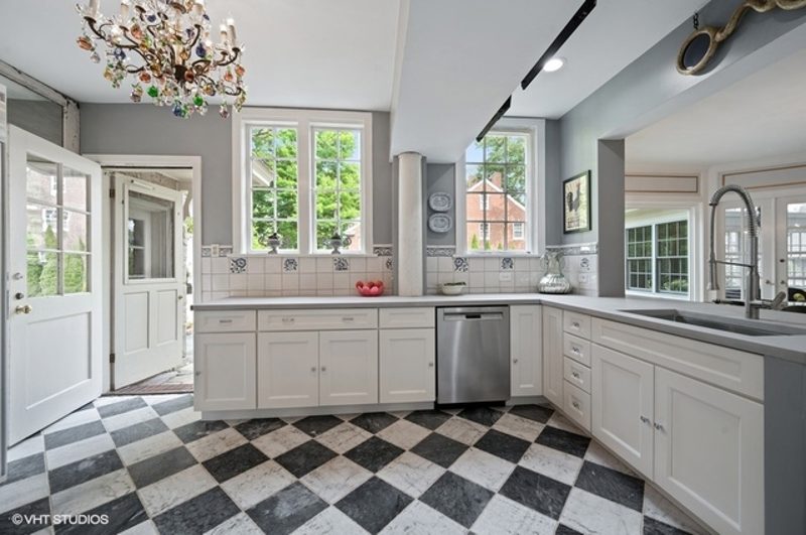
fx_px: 313
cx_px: 403
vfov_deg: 81.0
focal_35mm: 14
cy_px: 268
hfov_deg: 104.3
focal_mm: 14
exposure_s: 1/3
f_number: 8
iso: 200
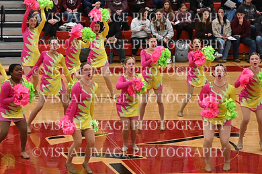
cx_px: 129
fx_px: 1135
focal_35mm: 156
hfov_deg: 13.2
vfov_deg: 8.8
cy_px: 85
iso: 6400
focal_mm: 70
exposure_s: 1/400
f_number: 4
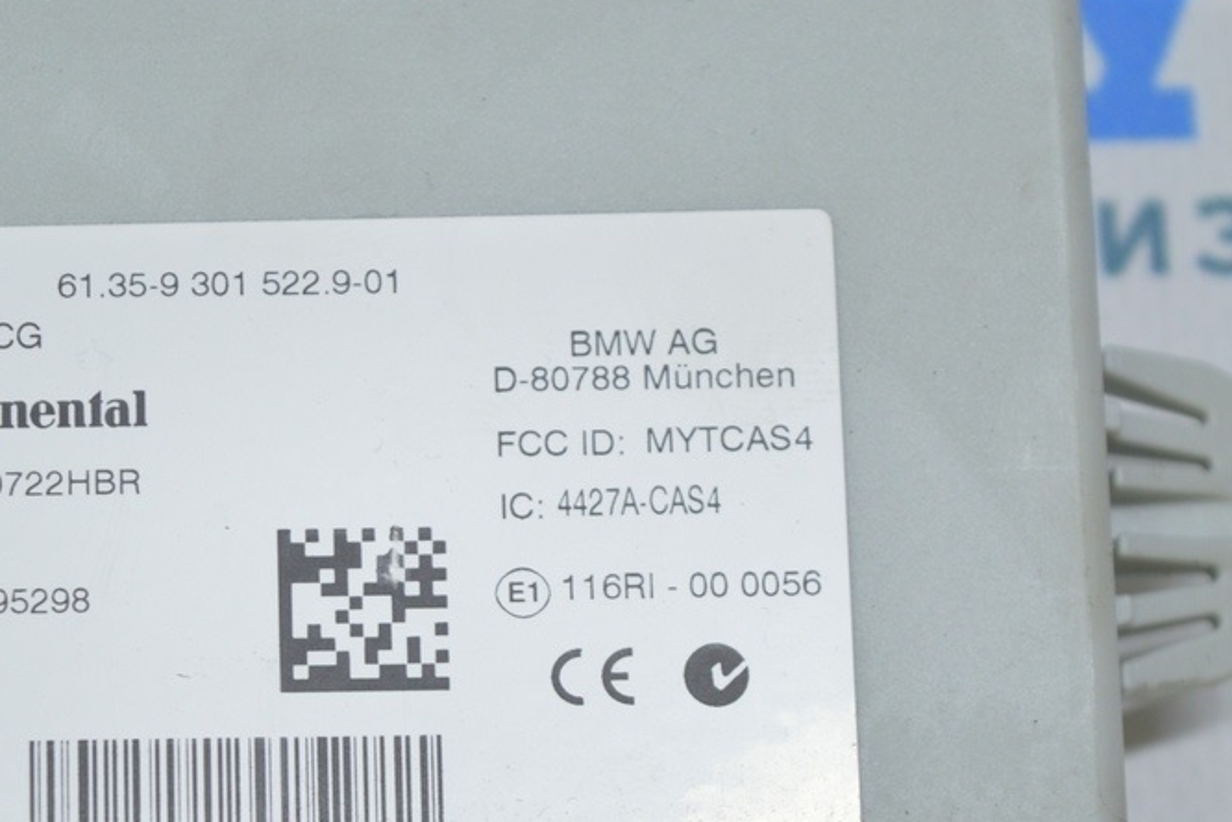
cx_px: 313
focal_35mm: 127
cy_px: 516
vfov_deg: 10.8
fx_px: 4338
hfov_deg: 16.1
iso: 400
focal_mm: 55
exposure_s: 1/50
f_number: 5.6
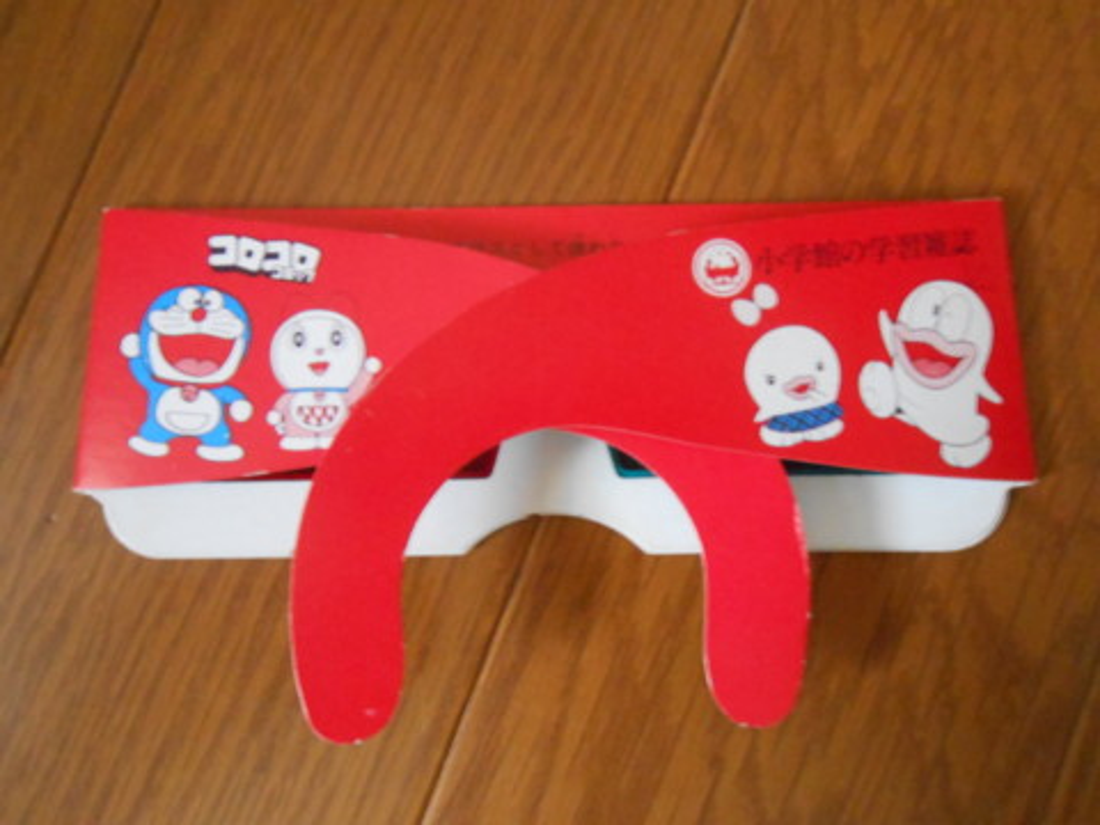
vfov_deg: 41.8
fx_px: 1080
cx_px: 550
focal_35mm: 34
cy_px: 412
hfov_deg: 54.0
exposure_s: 1/10
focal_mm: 6
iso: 800
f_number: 3.9
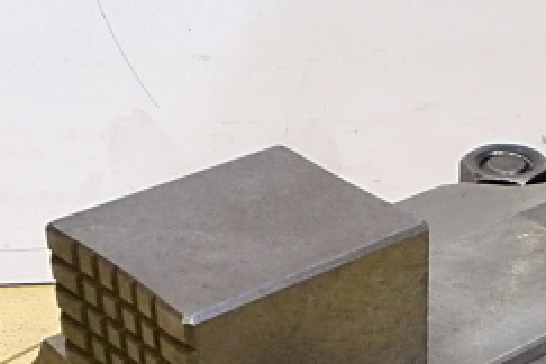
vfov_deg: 13.7
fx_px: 1456
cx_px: 481
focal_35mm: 96
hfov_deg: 20.8
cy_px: 485
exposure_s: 1/60
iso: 400
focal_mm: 6.3
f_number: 3.1
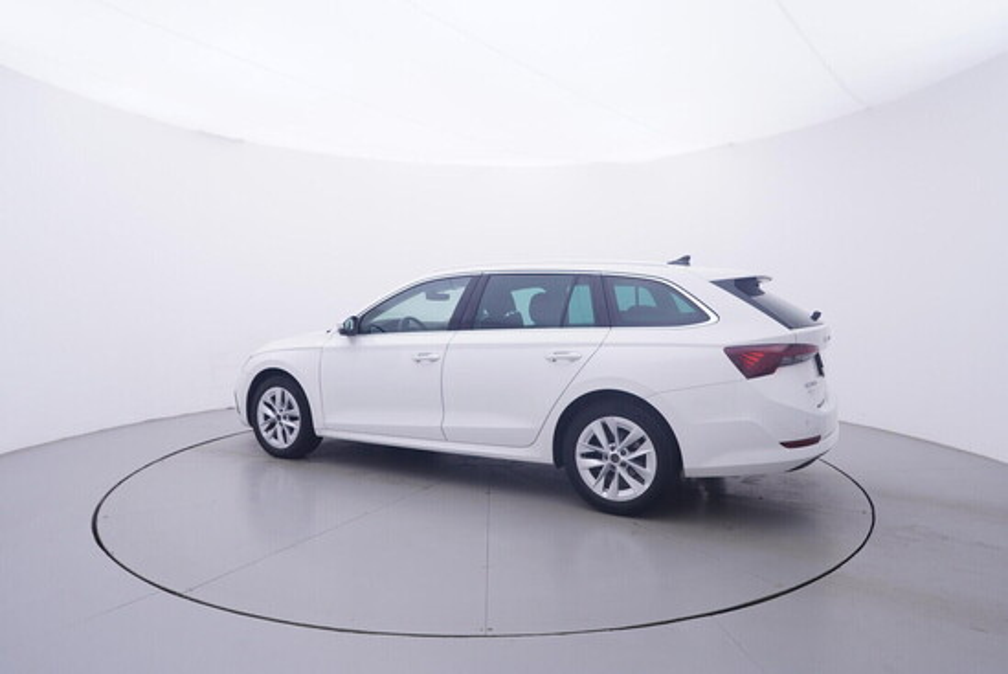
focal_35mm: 22
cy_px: 337
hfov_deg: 77.3
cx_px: 504
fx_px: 630
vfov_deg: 56.2
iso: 200
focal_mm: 15
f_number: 5
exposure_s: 1/80
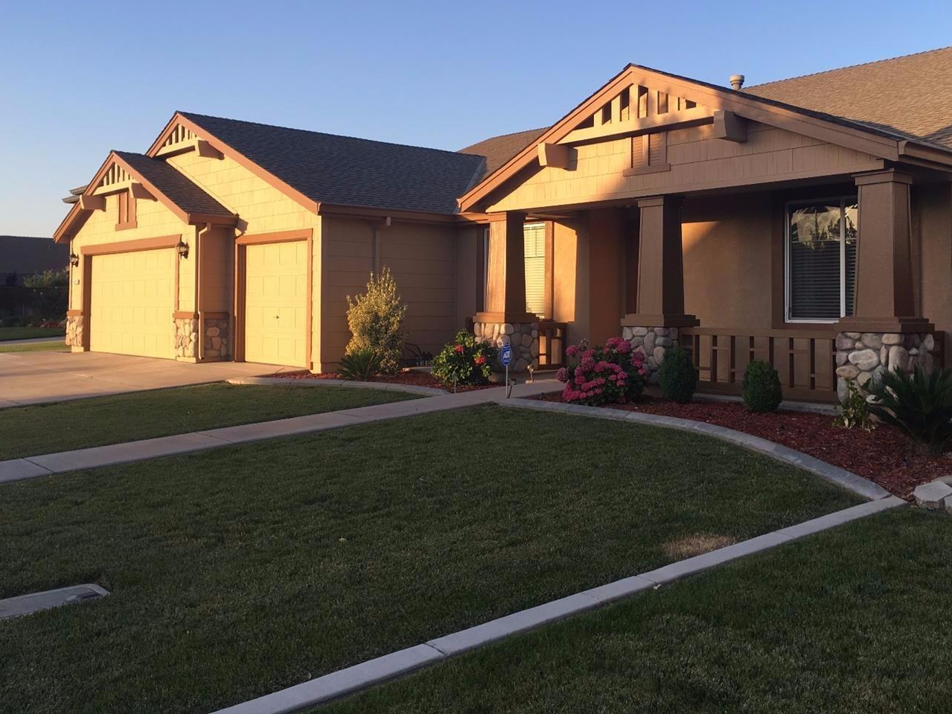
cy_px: 299
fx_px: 935
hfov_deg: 53.9
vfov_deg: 41.7
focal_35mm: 34
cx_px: 497
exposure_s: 1/343
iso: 25
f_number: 2.2
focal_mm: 4.15
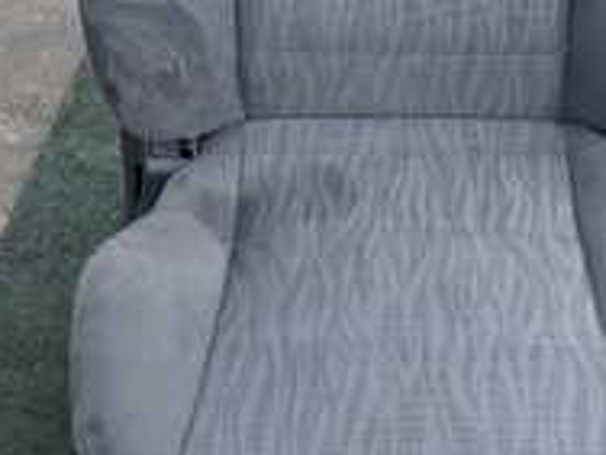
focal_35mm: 96
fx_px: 1681
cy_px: 106
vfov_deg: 15.3
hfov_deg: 20.4
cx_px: 413
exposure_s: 1/125
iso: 160
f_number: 2.3
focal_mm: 5.4
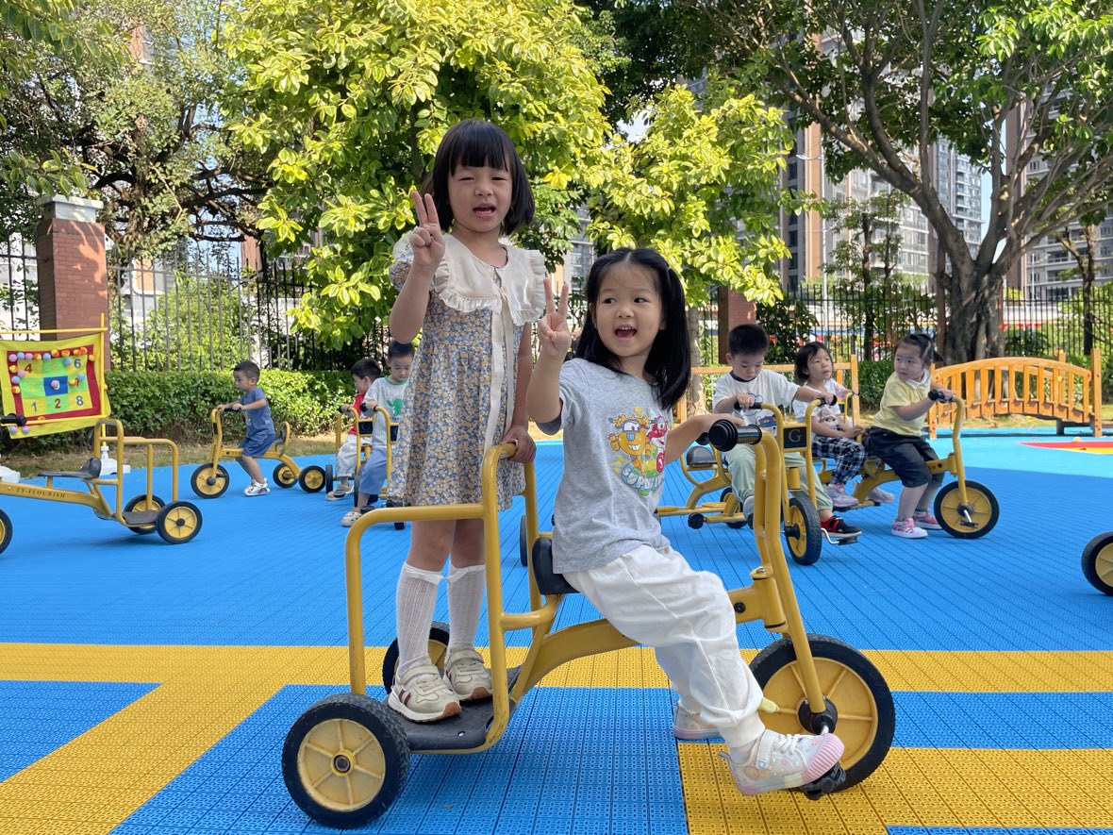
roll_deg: +2.1
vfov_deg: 53.1
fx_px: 836
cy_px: 418
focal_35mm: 26
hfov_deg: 67.3
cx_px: 556
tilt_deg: -2.4
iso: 32
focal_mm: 4.2
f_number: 1.6
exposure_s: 1/690
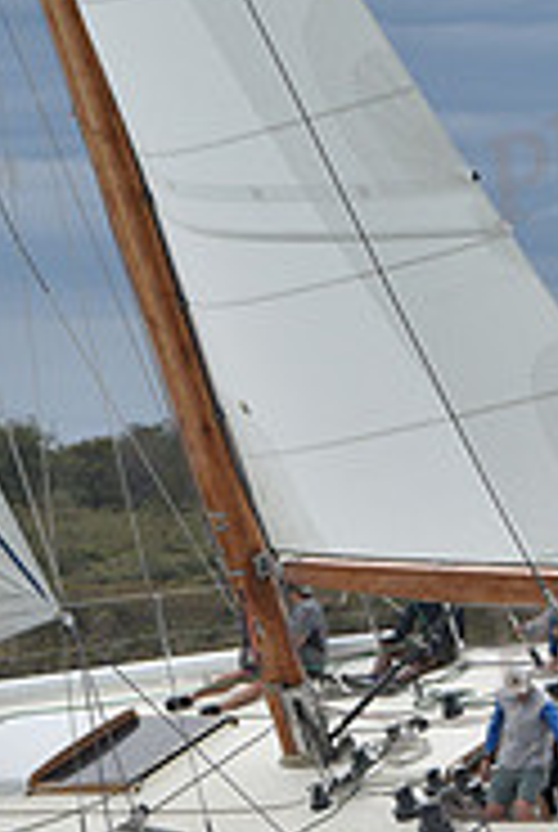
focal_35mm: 532
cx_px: 256
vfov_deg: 3.9
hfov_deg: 2.6
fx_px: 12322
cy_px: 407
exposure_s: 1/1000
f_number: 8
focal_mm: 170
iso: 400
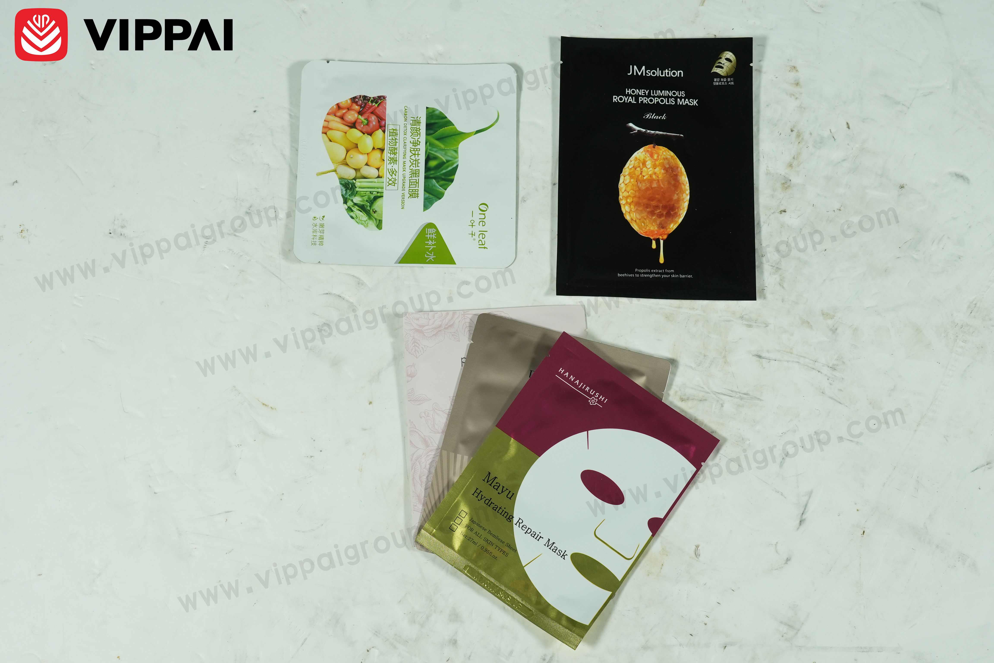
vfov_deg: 23.4
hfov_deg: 34.5
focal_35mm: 58
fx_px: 1601
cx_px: 497
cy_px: 332
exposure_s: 1/15
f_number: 16
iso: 400
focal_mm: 39
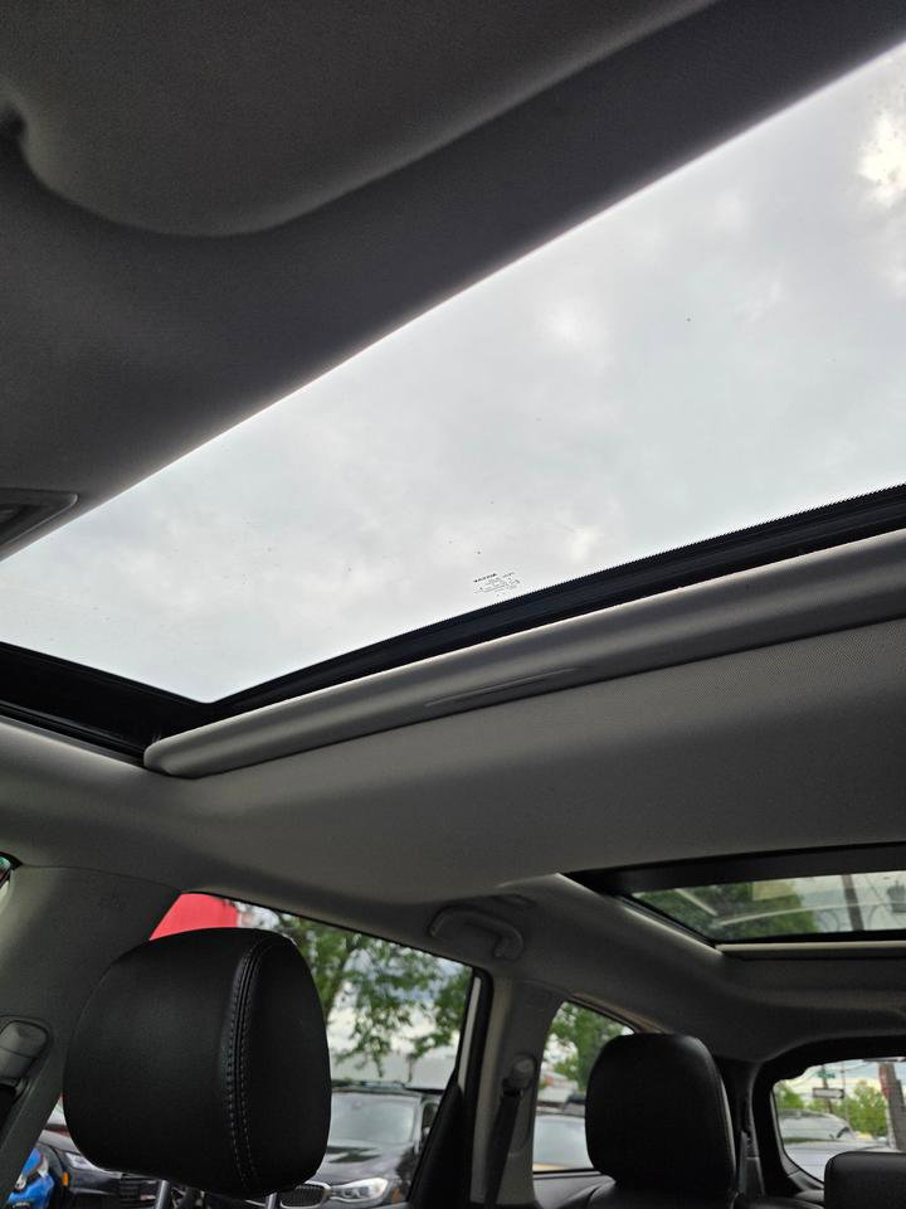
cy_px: 604
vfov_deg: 73.9
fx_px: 803
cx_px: 453
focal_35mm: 23
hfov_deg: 58.9
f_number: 1.7
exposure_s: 1/359
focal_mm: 6.3
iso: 40
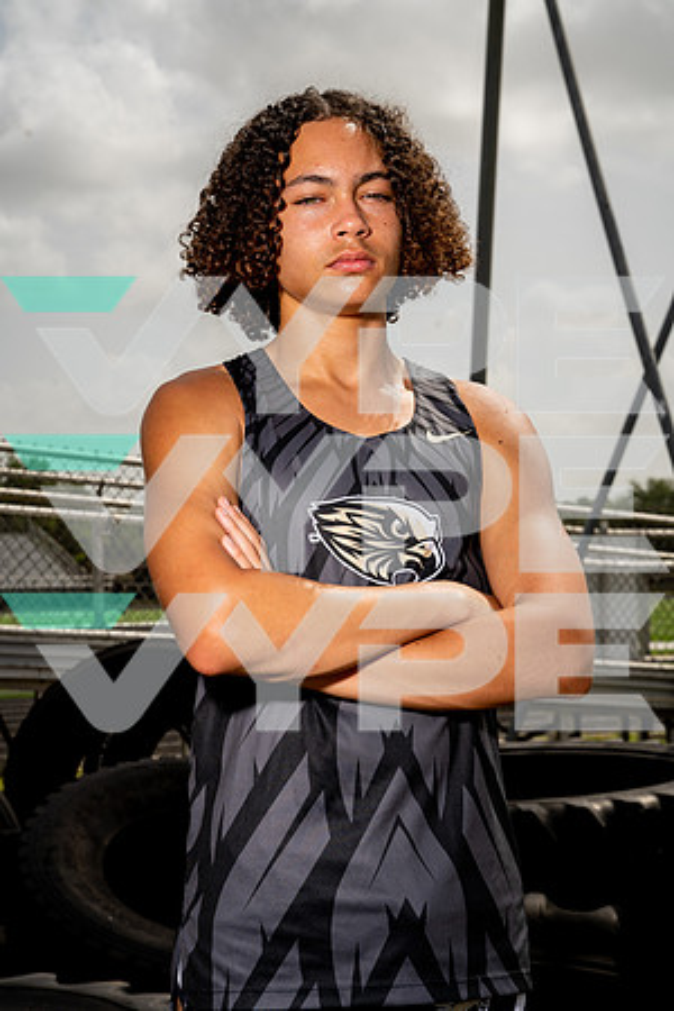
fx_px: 1797
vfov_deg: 31.4
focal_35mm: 64
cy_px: 506
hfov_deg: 21.2
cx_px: 337
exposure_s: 1/320
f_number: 10
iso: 100
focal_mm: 64
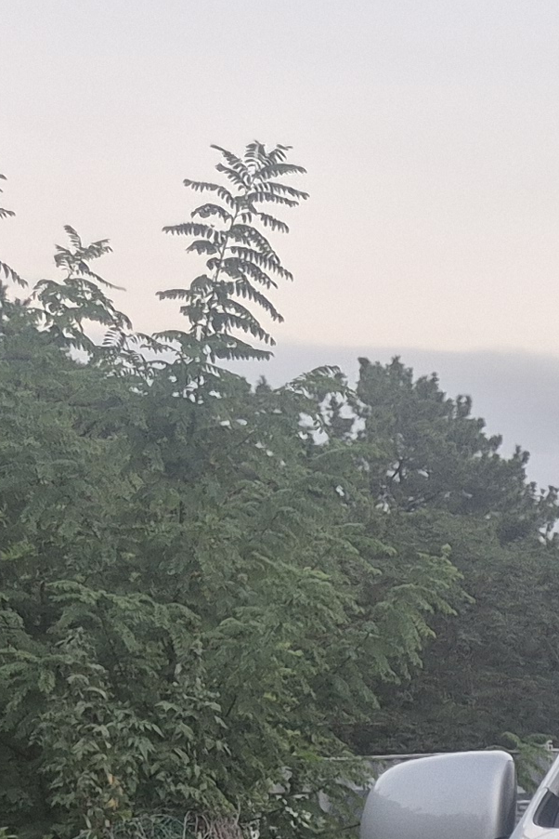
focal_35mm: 106
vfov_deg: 17.7
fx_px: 2469
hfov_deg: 11.3
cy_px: 1182
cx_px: 1220
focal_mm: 5.4
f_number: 1.8
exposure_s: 1/180
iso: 125
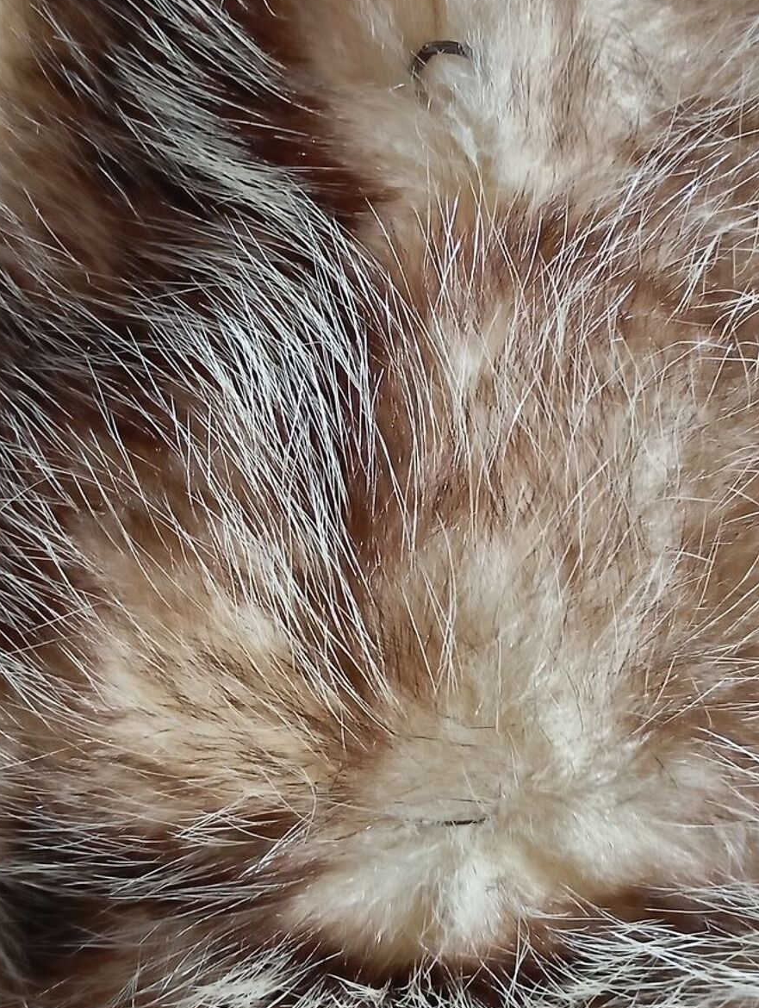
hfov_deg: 34.4
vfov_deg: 44.7
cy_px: 476
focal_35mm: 42
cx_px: 405
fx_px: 1225
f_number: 1.8
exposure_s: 1/50
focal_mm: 4.27
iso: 407
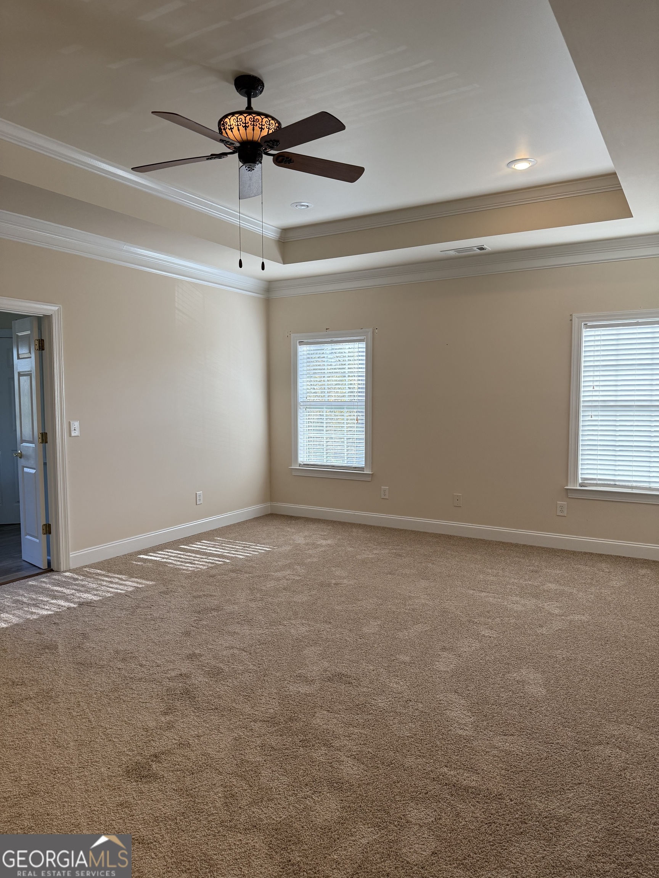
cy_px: 439
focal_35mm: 24
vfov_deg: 71.6
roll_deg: -0.3
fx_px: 609
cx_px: 330
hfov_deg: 56.8
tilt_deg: -3.8
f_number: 1.78
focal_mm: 6.76
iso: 160
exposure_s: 1/233
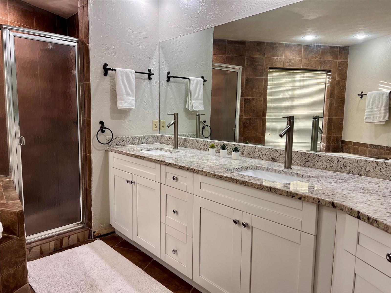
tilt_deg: -7.4
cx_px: 196
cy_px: 146
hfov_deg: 67.3
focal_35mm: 26
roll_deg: -1.2
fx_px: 294
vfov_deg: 53.1
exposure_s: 1/120
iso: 125
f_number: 1.5
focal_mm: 5.7
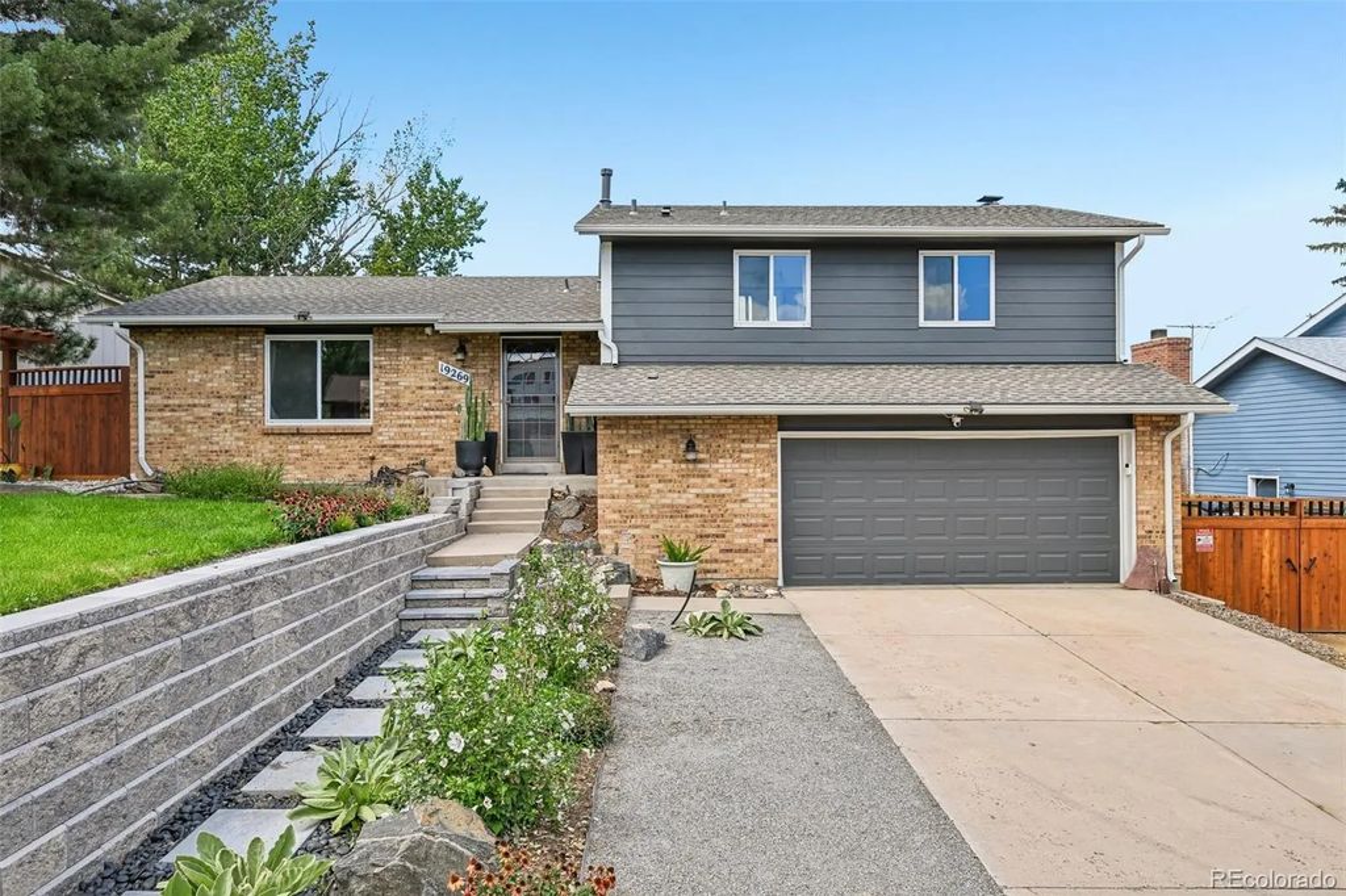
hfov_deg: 74.9
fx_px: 878
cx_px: 673
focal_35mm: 24
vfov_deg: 54.1
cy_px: 448
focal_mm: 23.5
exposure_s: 1/80
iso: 64
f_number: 9
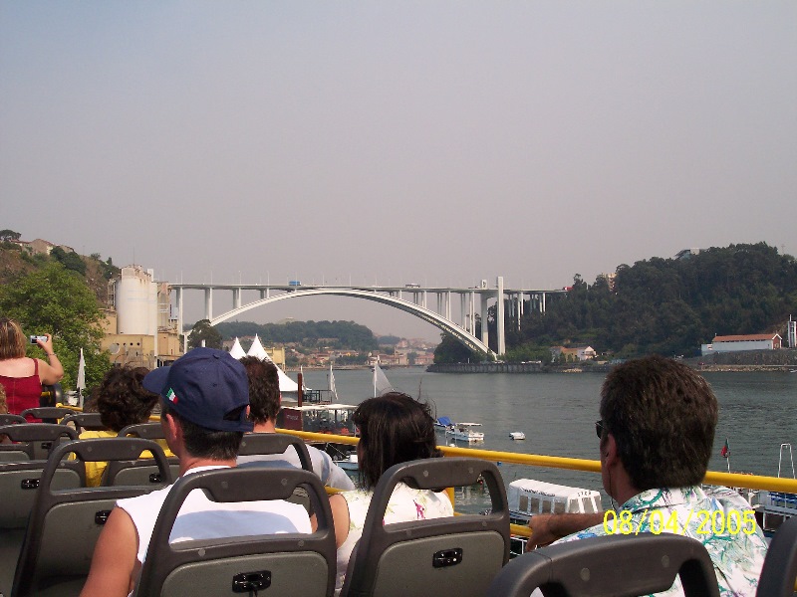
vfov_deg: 37.7
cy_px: 298
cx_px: 398
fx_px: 875
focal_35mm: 38
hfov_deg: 49.0
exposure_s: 1/700
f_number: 4.8
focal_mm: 8
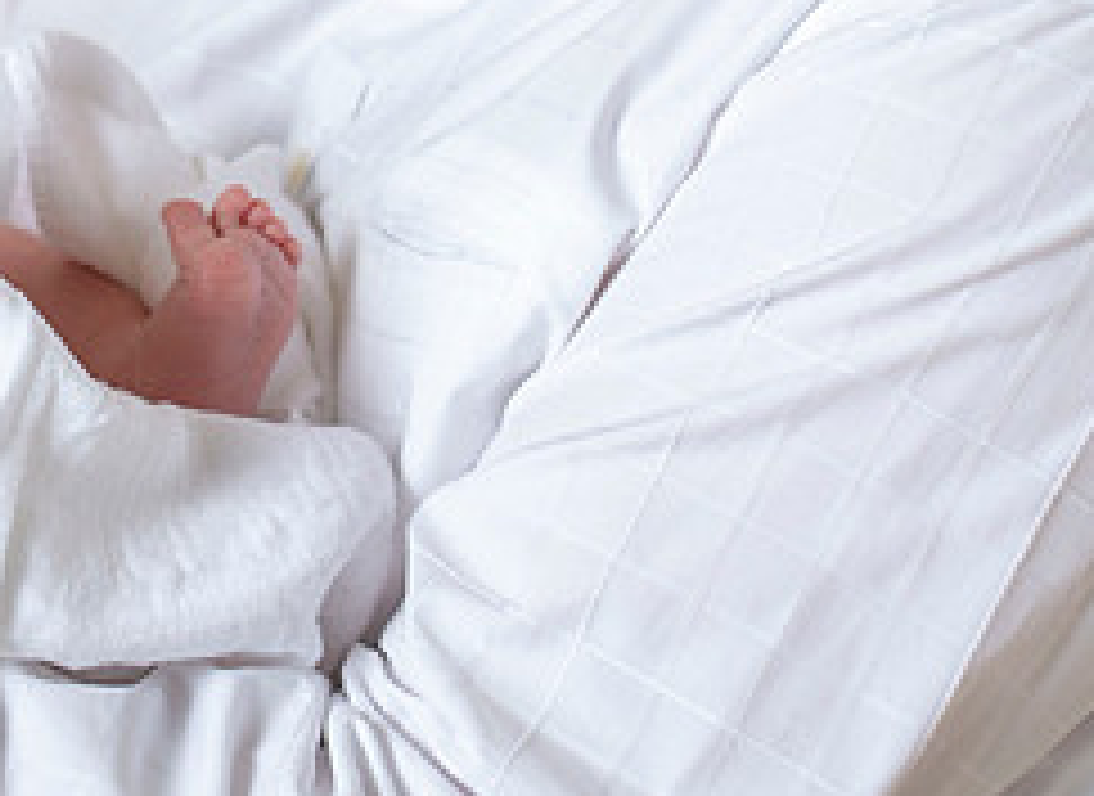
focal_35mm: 199
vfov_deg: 7.3
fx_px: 6225
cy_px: 76
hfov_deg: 10.0
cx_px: 15
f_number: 5.6
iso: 200
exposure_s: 1/160
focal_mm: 70
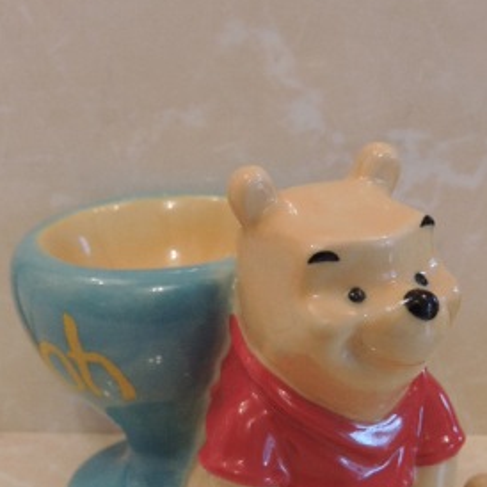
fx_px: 1082
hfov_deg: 25.4
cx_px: 263
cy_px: 357
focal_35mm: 68
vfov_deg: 25.1
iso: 400
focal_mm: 8.3
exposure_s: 1/30
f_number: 3.5
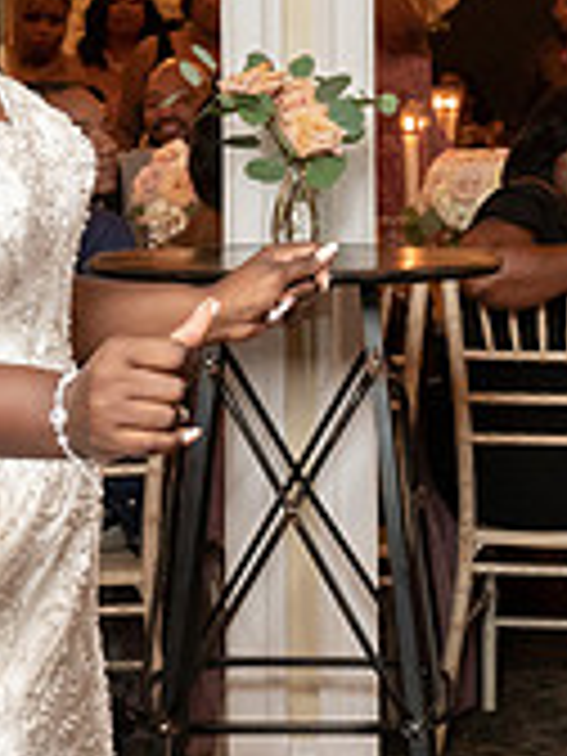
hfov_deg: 12.0
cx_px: 352
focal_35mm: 123
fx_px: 2686
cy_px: 154
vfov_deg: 15.9
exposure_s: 1/200
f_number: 5.6
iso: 4000
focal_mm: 36
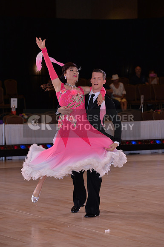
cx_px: 82
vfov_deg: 11.8
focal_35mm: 175
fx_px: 1199
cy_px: 124
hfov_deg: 7.8
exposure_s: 1/250
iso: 1600
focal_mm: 175
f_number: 5.6
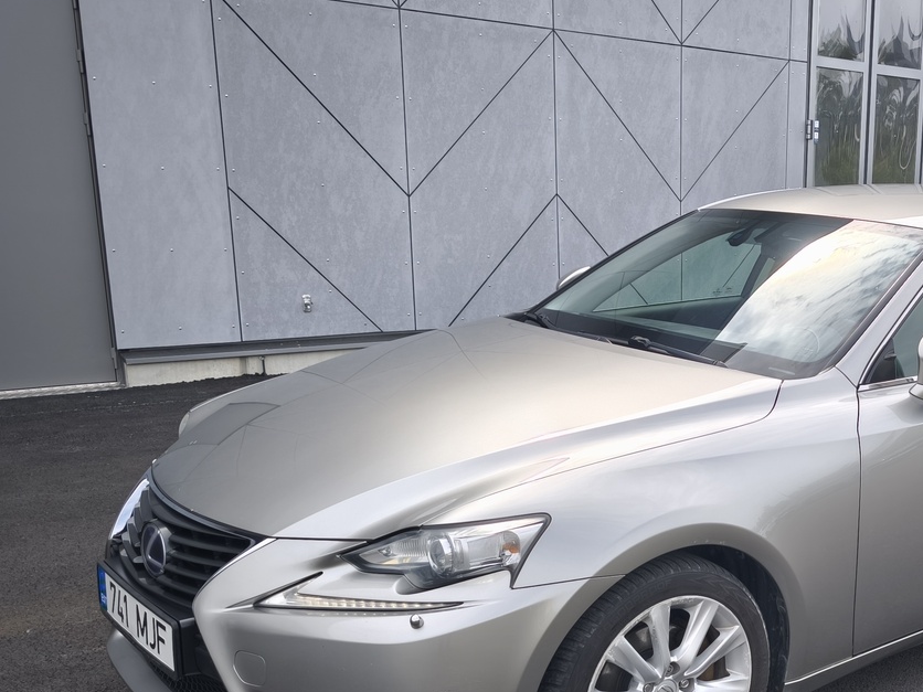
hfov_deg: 40.6
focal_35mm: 44
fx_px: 1173
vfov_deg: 32.4
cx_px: 777
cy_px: 496
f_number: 1.6
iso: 50
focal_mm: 6.57
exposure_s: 1/334
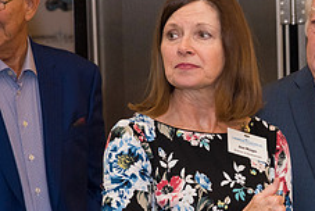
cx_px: 369
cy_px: 126
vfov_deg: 5.1
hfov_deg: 7.6
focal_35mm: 268
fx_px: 2348
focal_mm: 105
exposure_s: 1/200
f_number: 7.1
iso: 1250
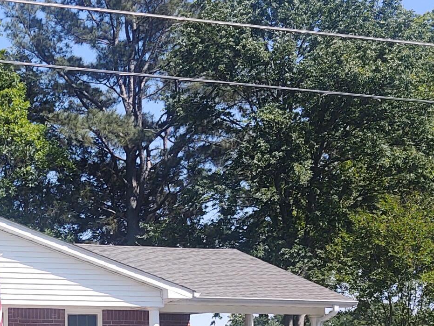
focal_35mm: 87
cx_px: -28
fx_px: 1091
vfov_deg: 16.7
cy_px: 300
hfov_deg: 21.5
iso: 100
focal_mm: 4.75
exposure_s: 1/2542
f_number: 1.7
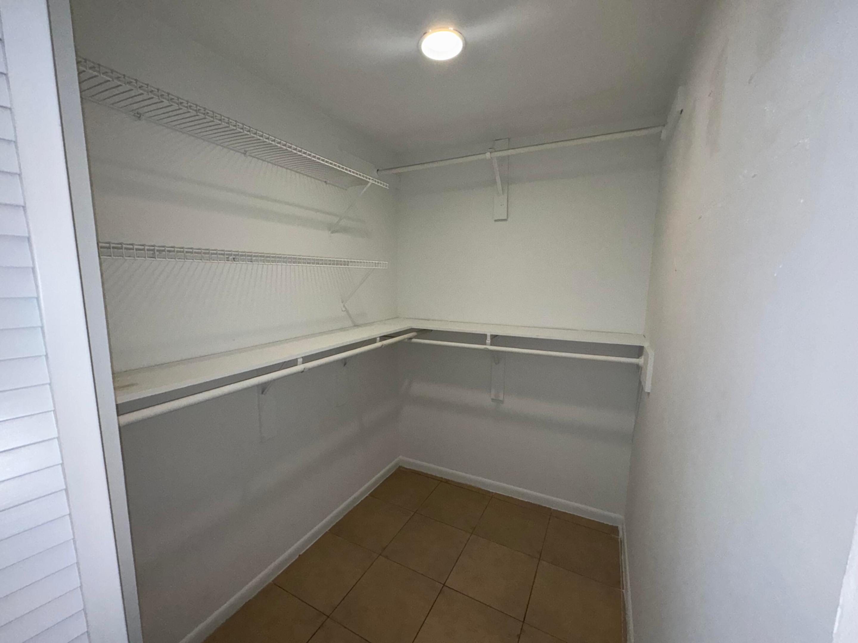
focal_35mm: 14
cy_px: 322
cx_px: 429
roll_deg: -0.5
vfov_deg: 85.7
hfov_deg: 102.1
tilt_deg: -8.4
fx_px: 347
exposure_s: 1/120
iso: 160
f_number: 2.2
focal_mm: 2.22
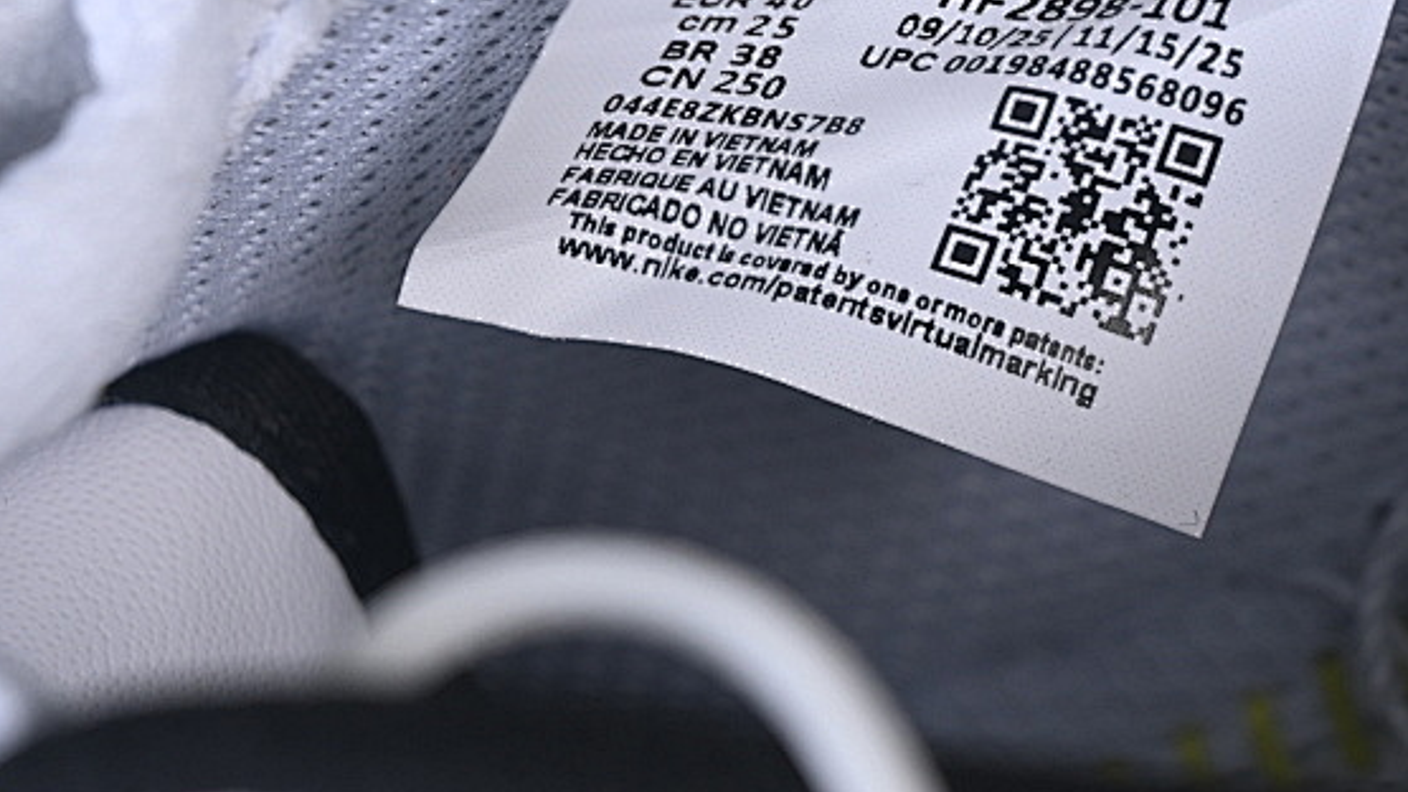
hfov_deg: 14.0
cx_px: 1063
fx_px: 5711
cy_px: 264
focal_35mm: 153
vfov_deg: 7.9
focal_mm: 50
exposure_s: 1/100
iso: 160
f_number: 7.1
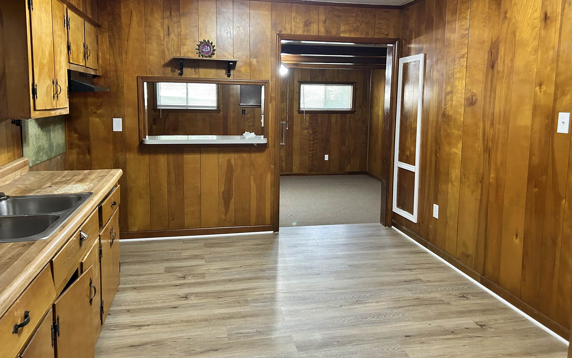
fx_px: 436
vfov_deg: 44.4
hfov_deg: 66.5
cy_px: 147
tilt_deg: -6.9
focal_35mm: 28
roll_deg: -1.7
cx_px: 286
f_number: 1.5
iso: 400
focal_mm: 5.7
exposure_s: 1/60
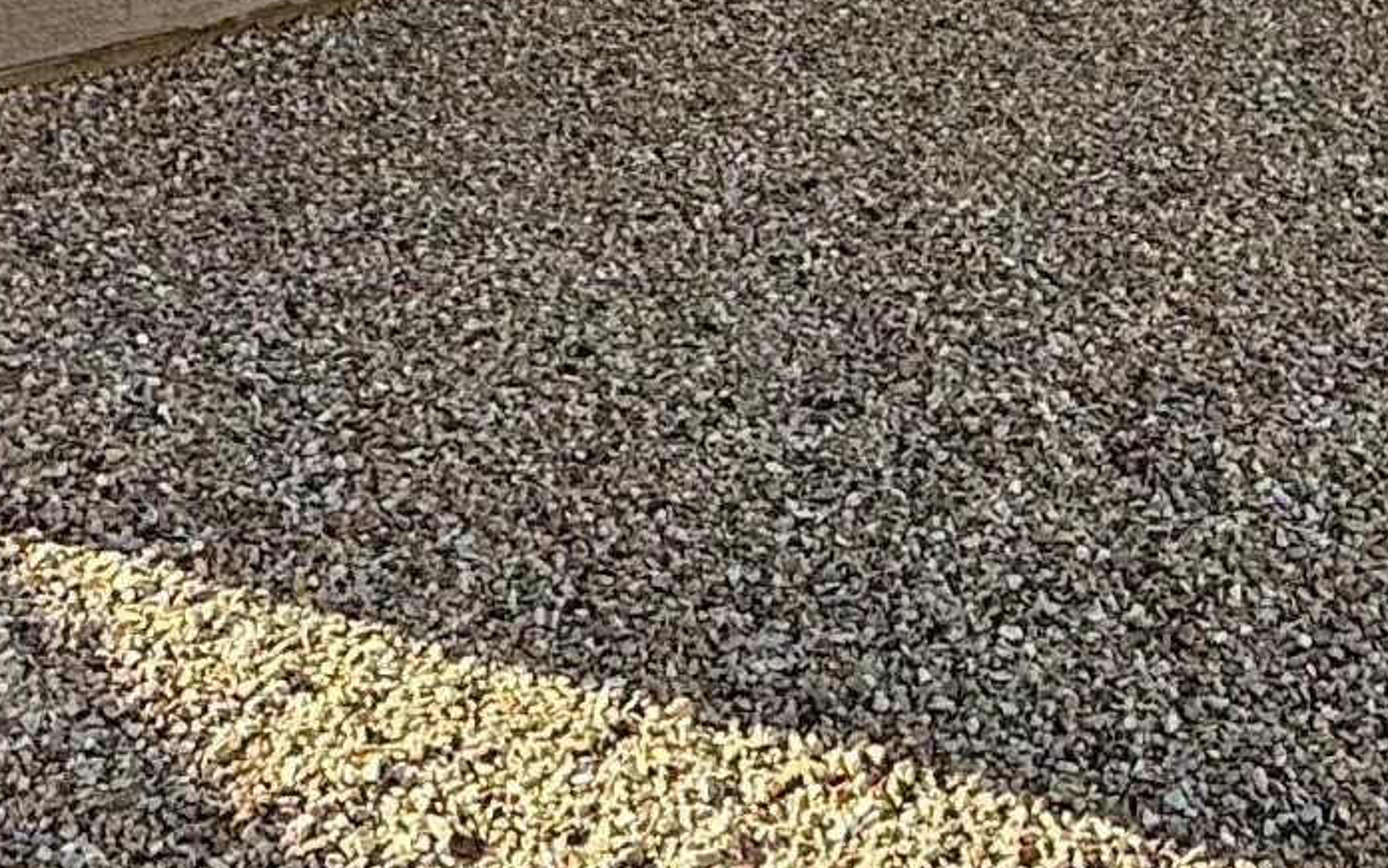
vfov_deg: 17.7
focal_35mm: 64
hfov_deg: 32.0
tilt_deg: -5.2
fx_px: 2421
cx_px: 672
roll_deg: -0.4
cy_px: -515
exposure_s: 1/413
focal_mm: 2.22
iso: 64
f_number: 2.2
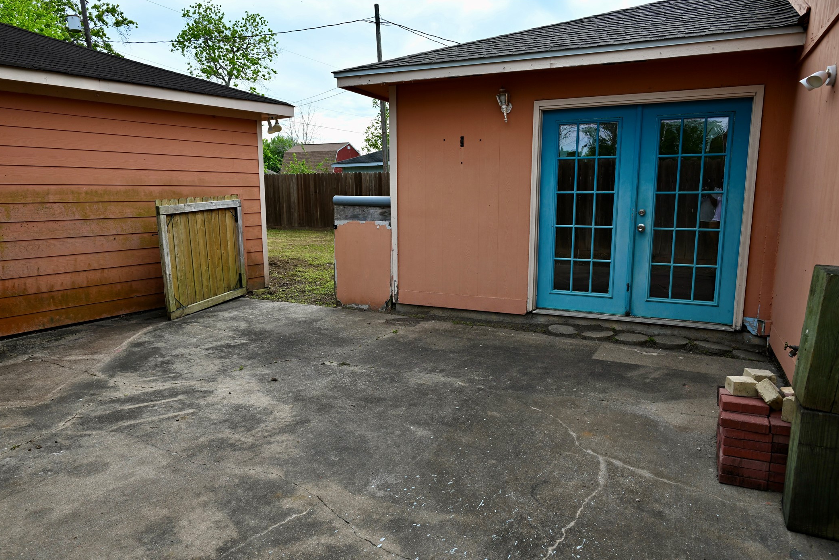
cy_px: 289
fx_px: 583
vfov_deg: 51.3
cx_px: 409
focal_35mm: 25
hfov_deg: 71.5
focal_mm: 24
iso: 100
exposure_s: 1/160
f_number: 6.3
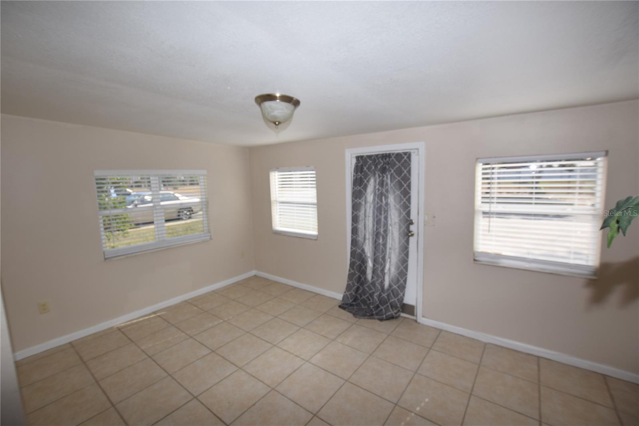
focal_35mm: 15
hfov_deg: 100.4
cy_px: 213
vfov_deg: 77.3
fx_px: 266
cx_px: 320
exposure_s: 1/125
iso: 100
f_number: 5.6
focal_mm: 10
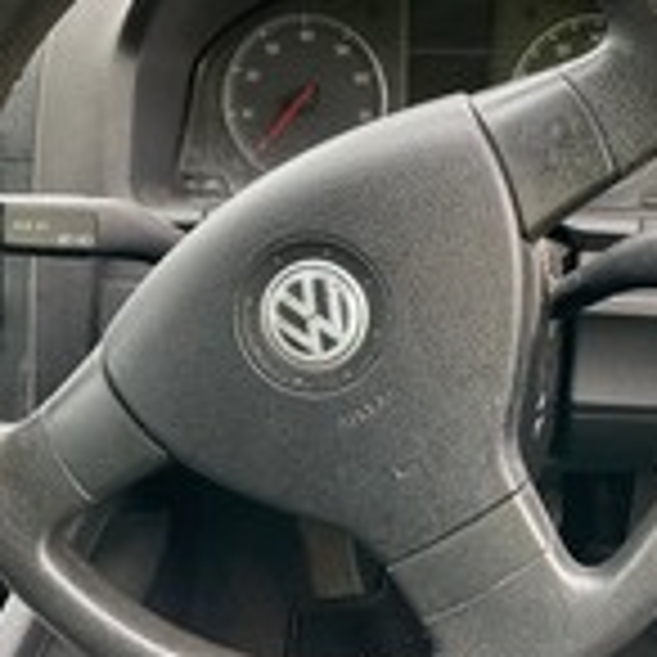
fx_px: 1181
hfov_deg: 31.0
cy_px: 364
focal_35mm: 55
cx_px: 392
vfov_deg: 31.1
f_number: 1.6
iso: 100
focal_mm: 4.2
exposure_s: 1/121
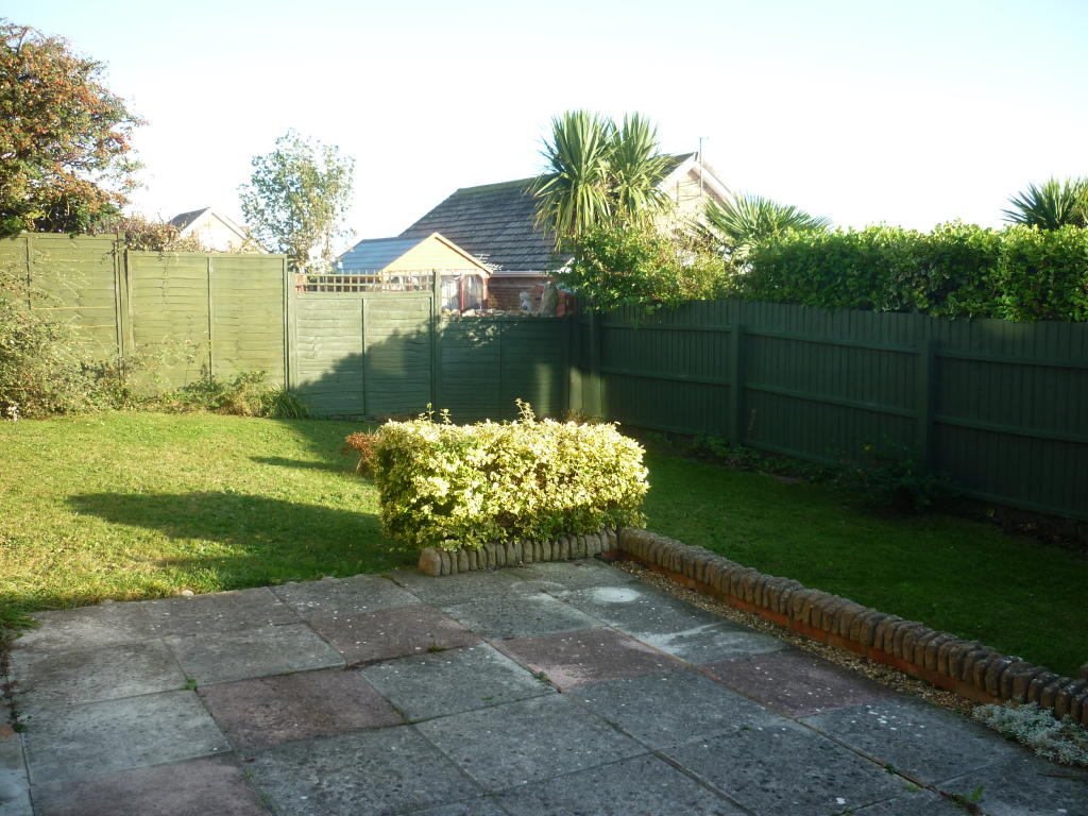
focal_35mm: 33
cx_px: 544
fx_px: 1037
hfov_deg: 55.4
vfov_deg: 42.9
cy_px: 408
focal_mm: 5.5
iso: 80
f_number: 2.8
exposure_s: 1/200
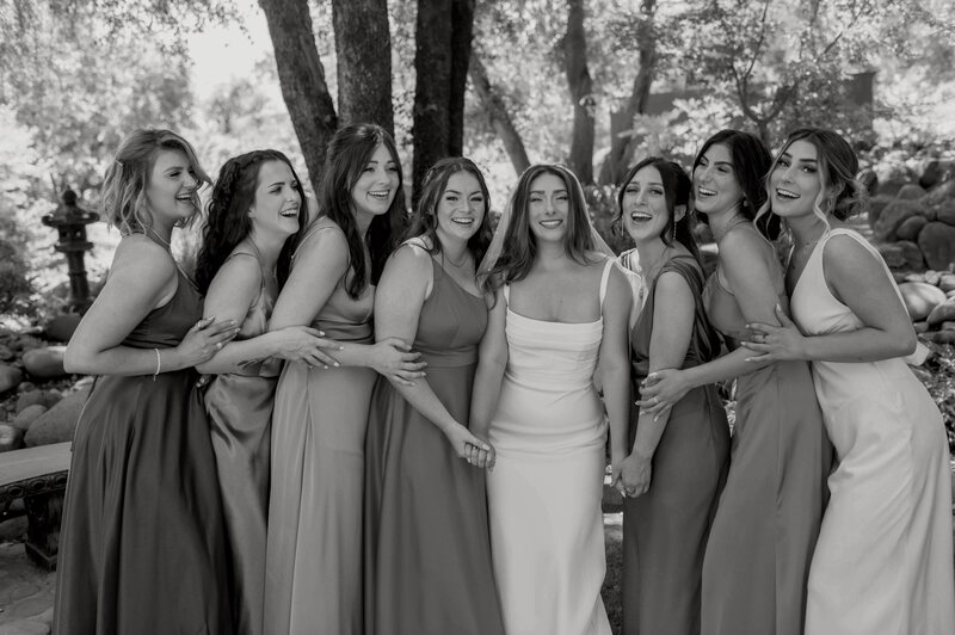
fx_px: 928
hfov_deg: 54.5
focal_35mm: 35
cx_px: 478
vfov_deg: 37.8
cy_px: 318
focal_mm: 35
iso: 200
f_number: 2.5
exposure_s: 1/1250
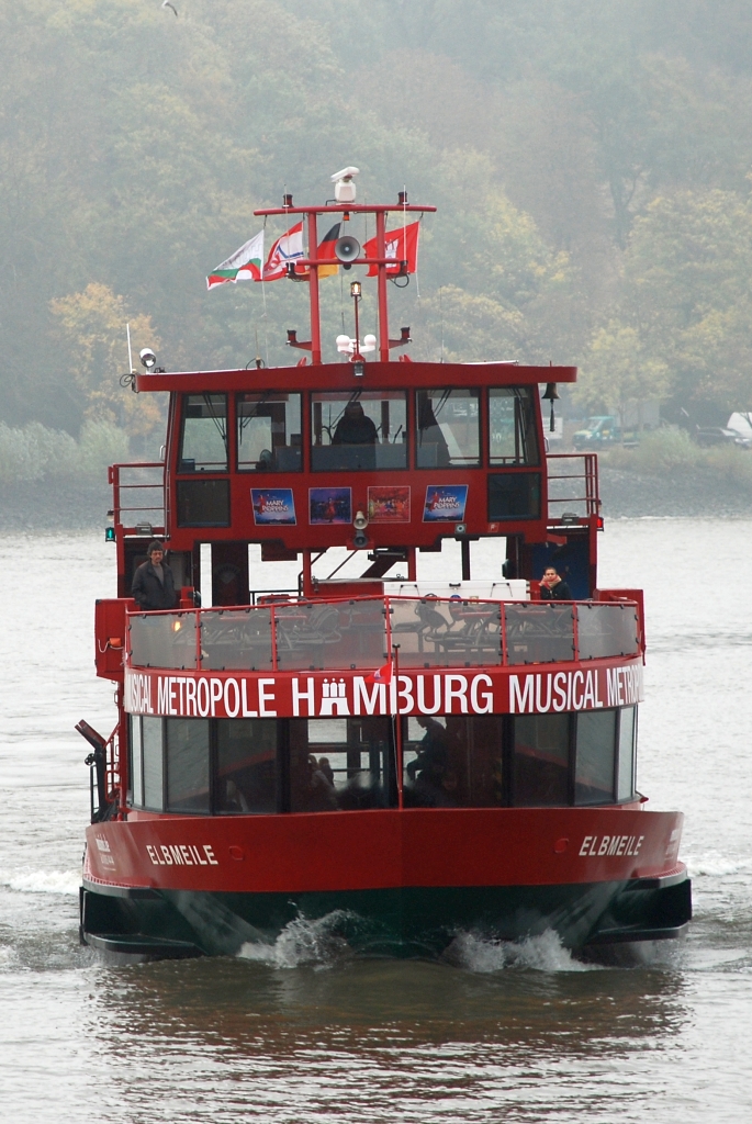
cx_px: 376
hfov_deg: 6.8
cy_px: 562
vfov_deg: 10.1
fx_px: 6330
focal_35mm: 202
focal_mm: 135
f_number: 6.3
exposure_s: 1/125
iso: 200
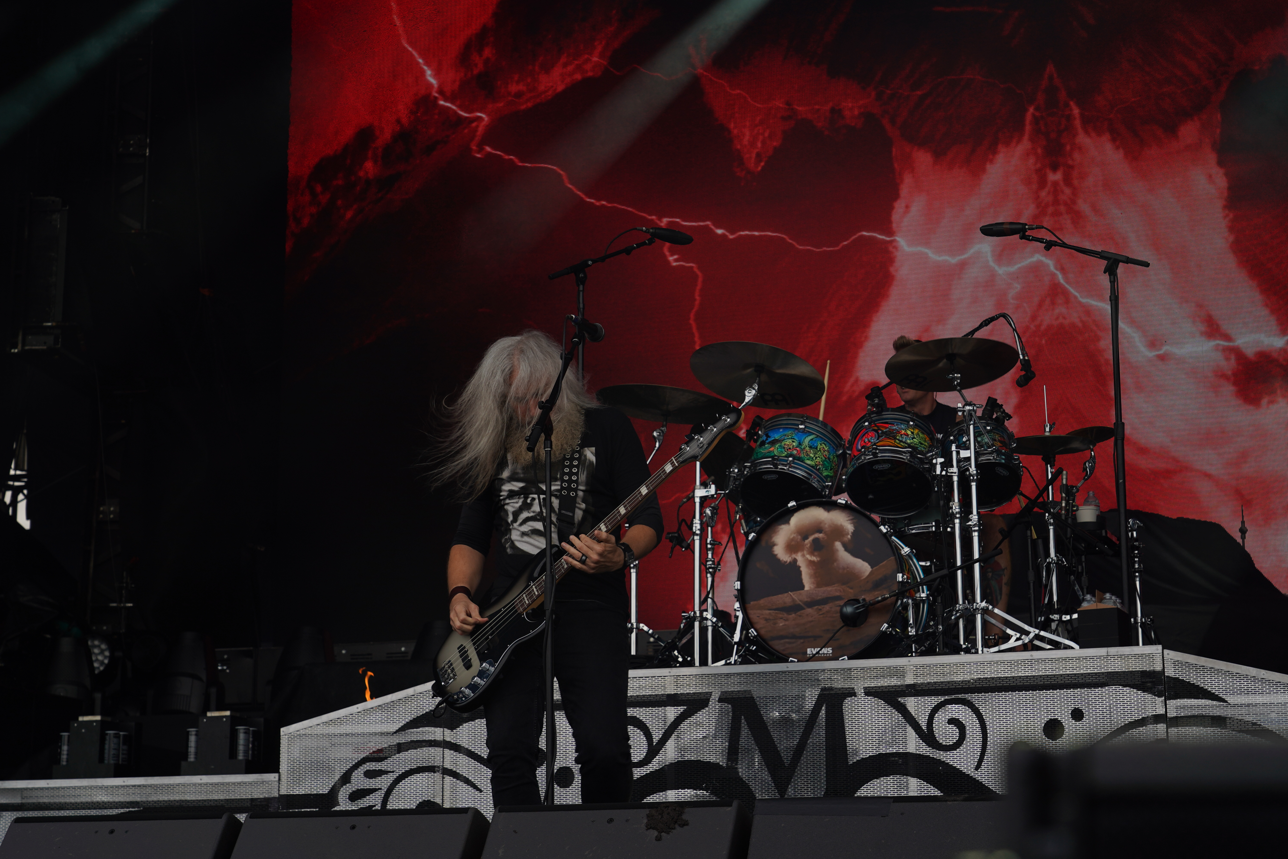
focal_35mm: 65
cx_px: 644
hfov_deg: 31.0
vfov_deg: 20.9
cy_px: 430
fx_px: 2325
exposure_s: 1/250
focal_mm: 65
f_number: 8
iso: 100
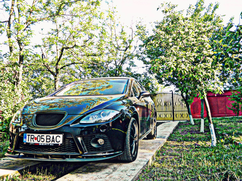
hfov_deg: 58.4
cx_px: 121
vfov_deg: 45.4
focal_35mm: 31
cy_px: 90
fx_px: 217
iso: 80
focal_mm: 5.6
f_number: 3.2
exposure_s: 1/100
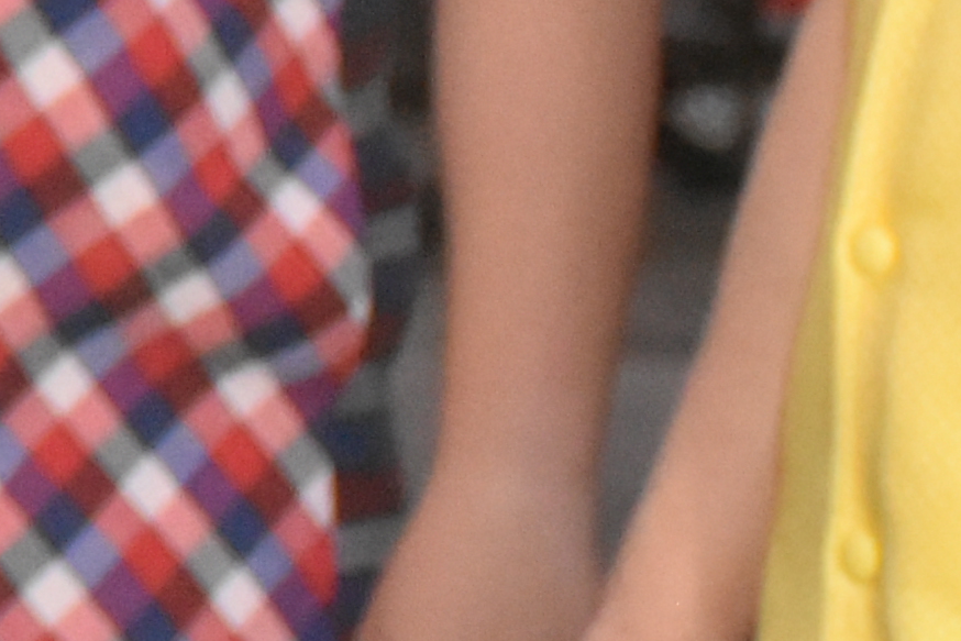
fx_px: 10999
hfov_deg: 4.9
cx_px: -1250
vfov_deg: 3.3
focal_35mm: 412
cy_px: 84
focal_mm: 40
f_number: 4.5
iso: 2800
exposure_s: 1/60
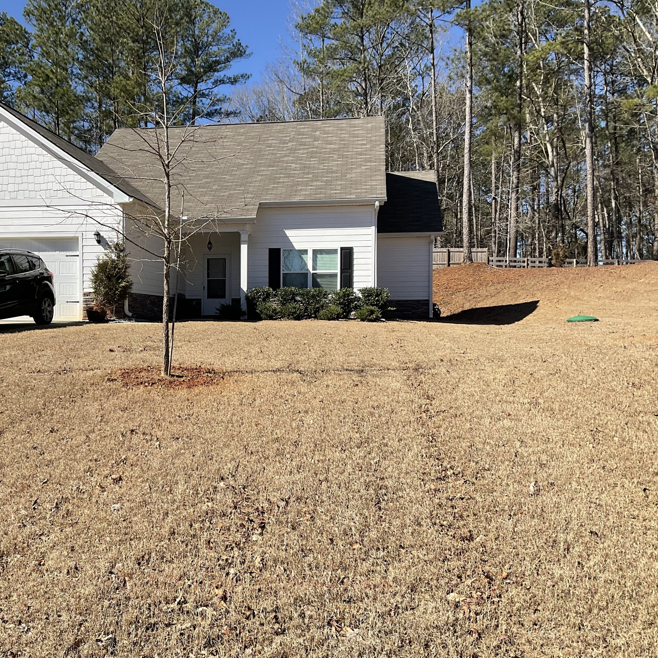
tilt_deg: -0.5
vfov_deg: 47.2
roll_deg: -0.1
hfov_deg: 46.7
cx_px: 237
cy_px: 330
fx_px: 753
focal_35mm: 35
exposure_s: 1/1848
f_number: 1.8
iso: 16
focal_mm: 3
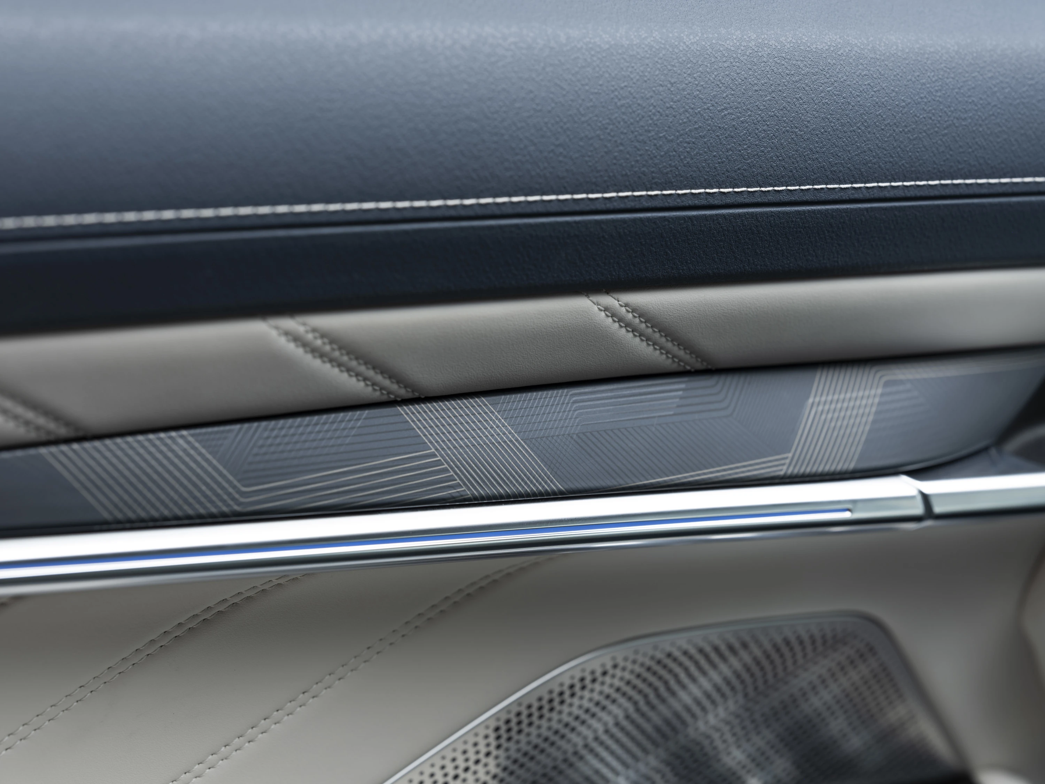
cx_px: 522
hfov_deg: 22.5
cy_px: 392
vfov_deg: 17.0
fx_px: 2626
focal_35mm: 87
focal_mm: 110
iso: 100
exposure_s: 1/1.25
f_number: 8
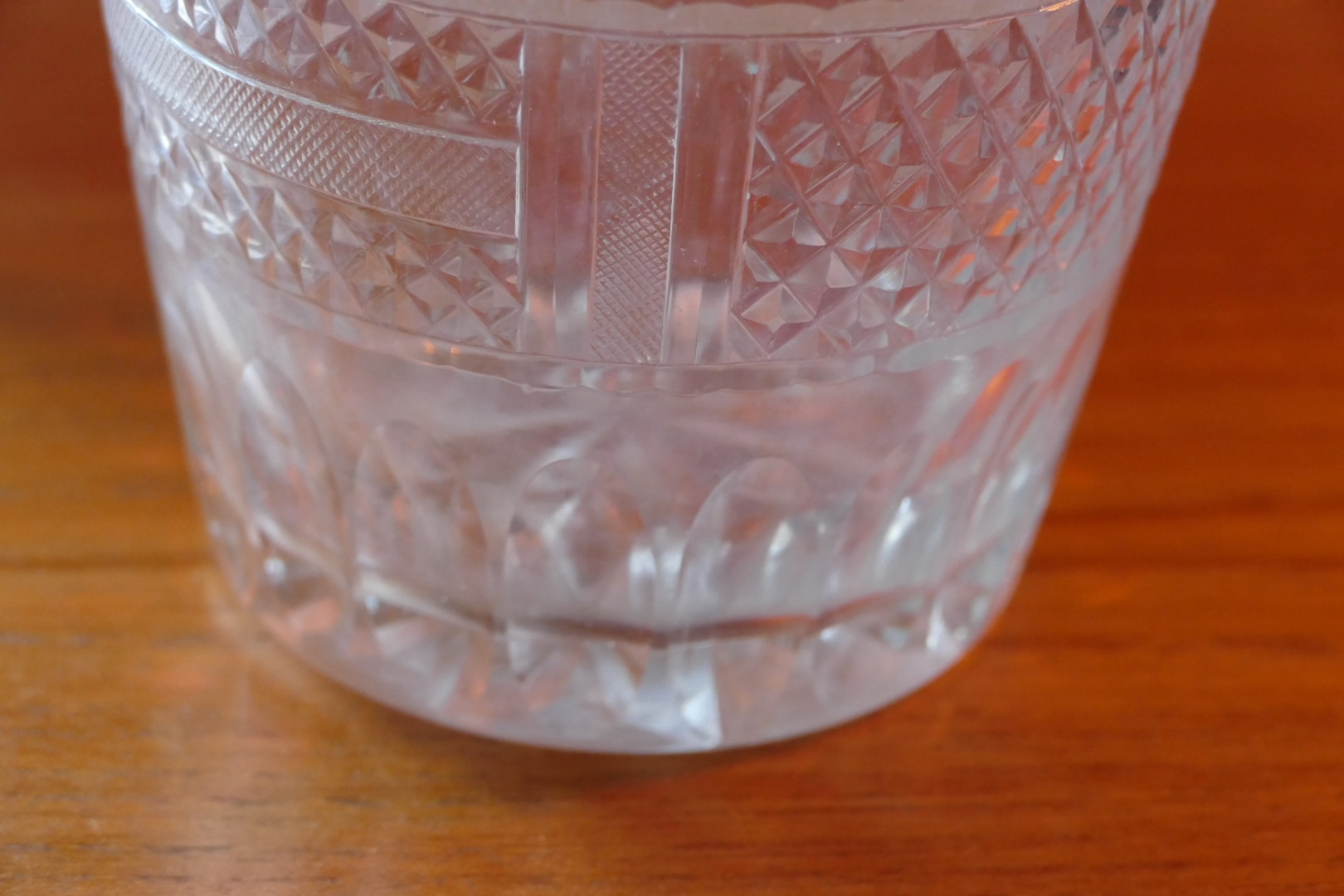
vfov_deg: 13.2
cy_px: 448
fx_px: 3882
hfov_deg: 19.6
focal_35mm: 104
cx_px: 672
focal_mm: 37.79
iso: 1600
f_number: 3.8
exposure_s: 1/25
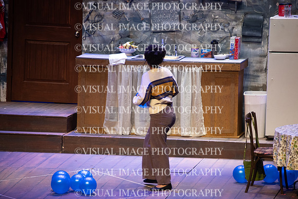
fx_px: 3061
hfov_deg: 5.6
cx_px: 149
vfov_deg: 3.7
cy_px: 100
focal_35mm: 370
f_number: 6.3
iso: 2800
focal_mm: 370
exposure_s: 1/160
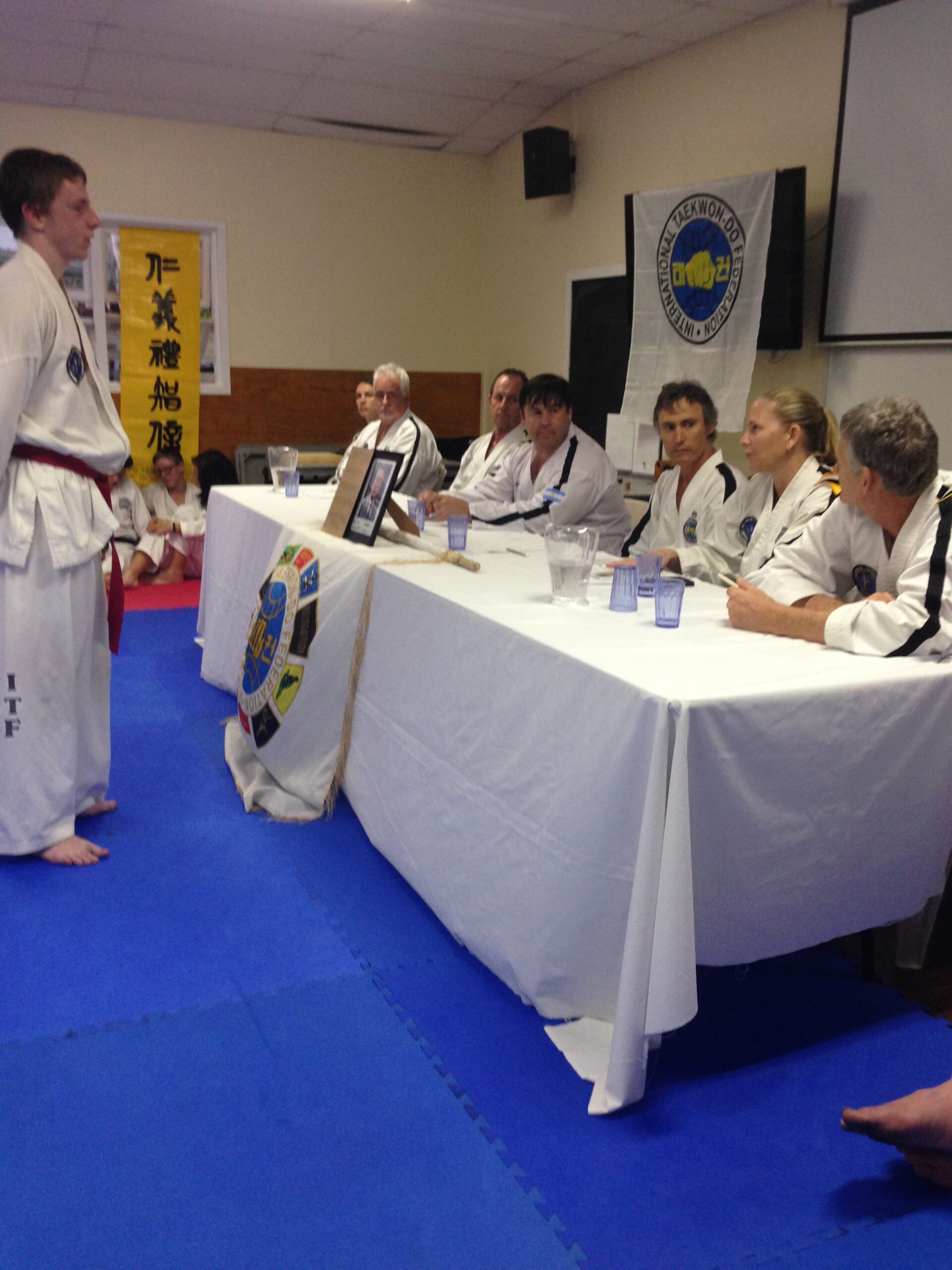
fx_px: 1210
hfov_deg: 42.9
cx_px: 476
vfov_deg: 55.4
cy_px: 635
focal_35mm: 33
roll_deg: -0.6
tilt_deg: -9.2
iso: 100
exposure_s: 1/20
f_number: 2.4
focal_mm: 4.12
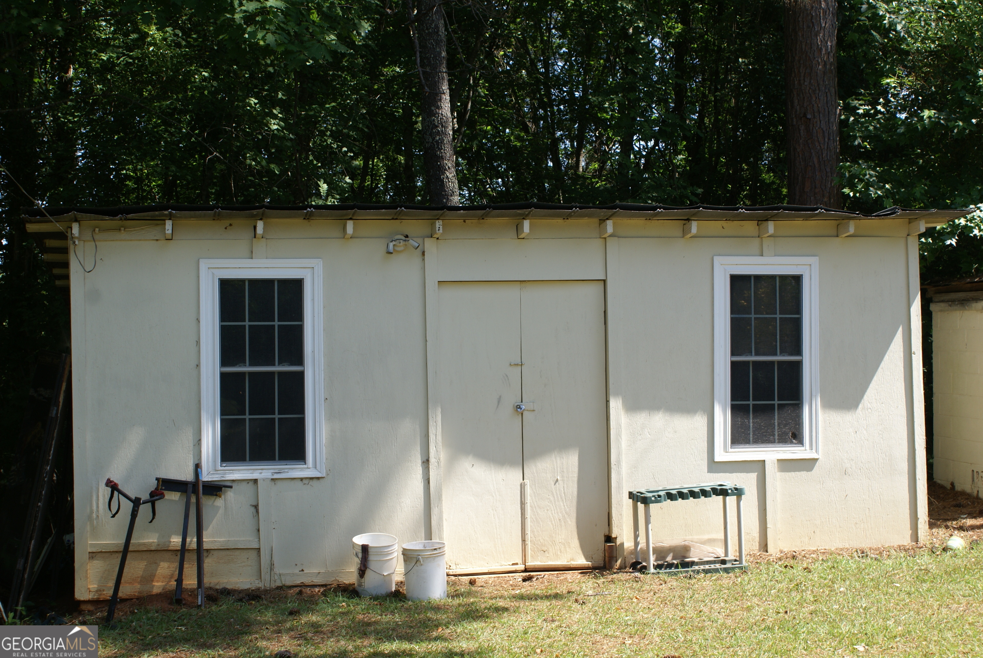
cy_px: 329
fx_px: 1435
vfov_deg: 25.8
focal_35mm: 52
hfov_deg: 37.8
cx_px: 492
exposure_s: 1/80
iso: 100
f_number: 9
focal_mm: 35
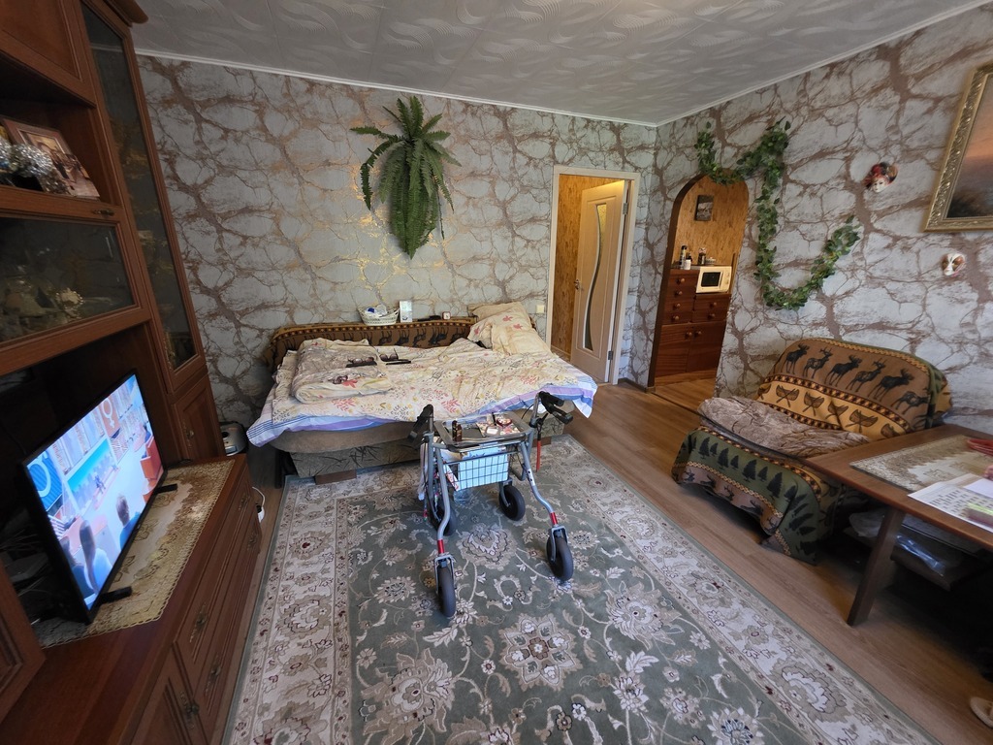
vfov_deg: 89.9
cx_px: 496
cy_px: 372
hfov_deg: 106.2
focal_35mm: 13
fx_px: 373
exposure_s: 1/50
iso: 800
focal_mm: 2.2
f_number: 1.9
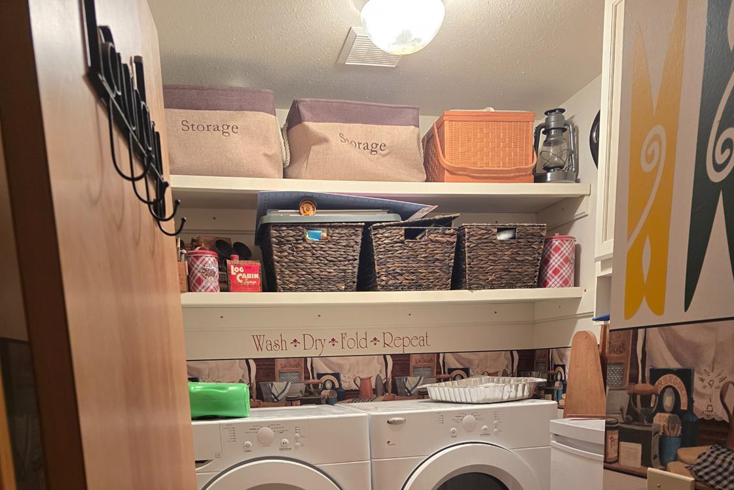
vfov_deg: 37.0
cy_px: 487
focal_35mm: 32
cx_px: 368
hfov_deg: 58.7
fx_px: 653
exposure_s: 1/120
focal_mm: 6.3
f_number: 1.7
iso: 400
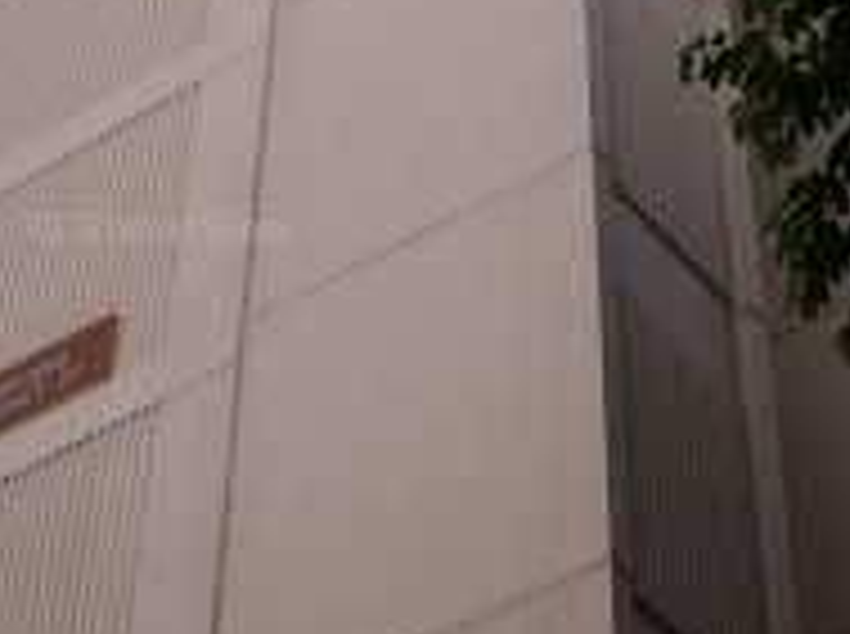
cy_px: -216
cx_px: 364
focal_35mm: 102
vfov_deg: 13.8
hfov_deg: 19.3
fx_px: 2500
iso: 50
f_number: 5.8
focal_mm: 5.95
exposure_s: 1/917
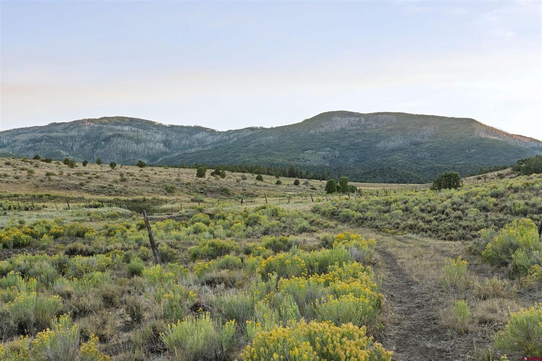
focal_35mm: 50
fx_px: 752
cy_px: 180
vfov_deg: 27.0
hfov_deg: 39.6
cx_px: 271
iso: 1000
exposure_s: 1/15
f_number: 20
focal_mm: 50
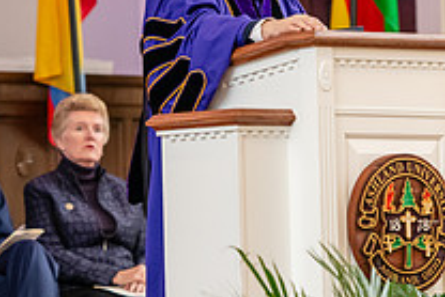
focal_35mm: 340
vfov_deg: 4.0
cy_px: 112
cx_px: 216
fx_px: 4206
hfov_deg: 6.1
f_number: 3.5
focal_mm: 122
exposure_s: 1/200
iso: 2000
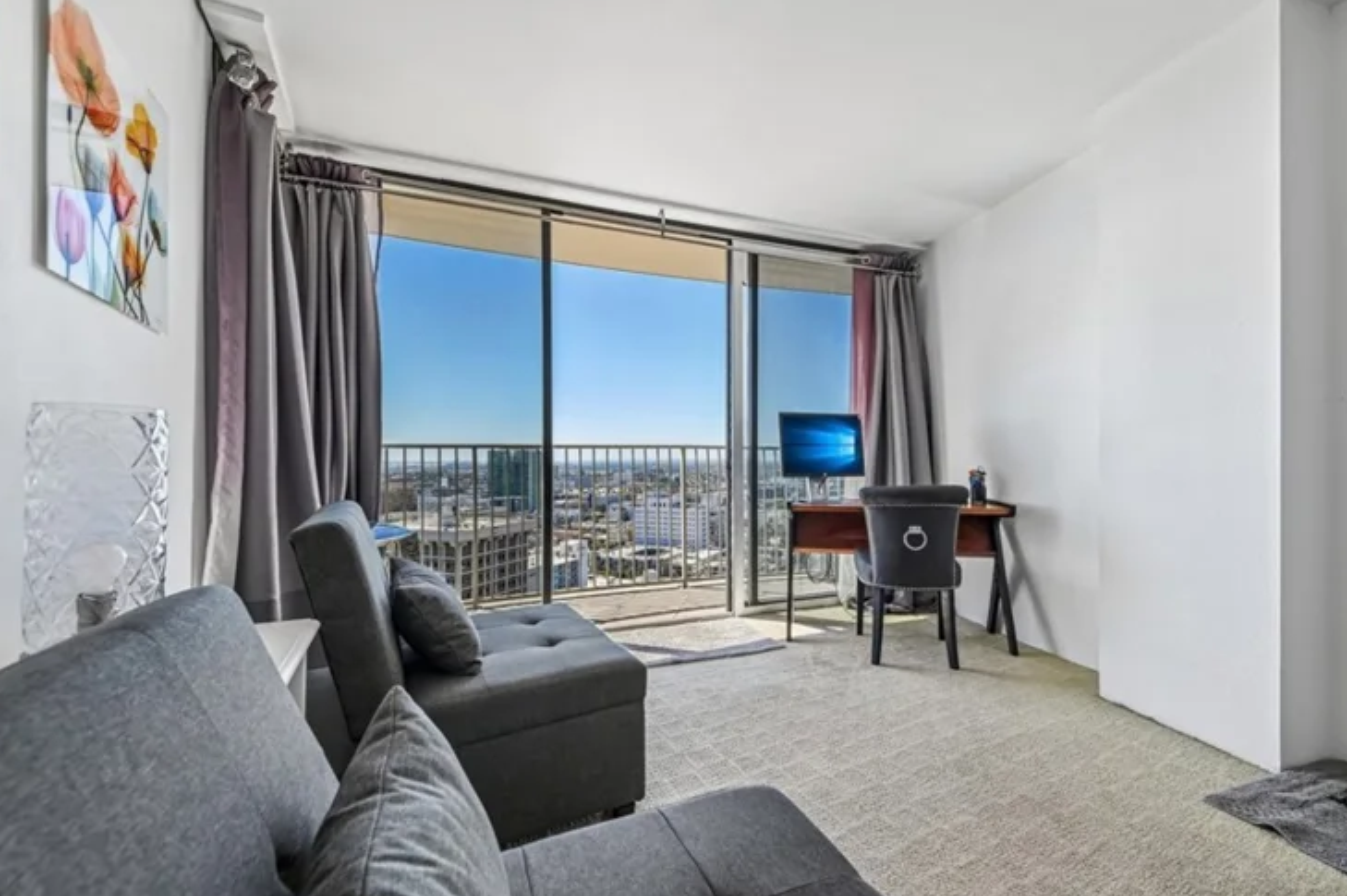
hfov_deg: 100.3
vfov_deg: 77.2
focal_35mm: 15
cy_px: 458
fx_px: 561
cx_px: 710
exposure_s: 1/50
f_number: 8
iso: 250
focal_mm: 13
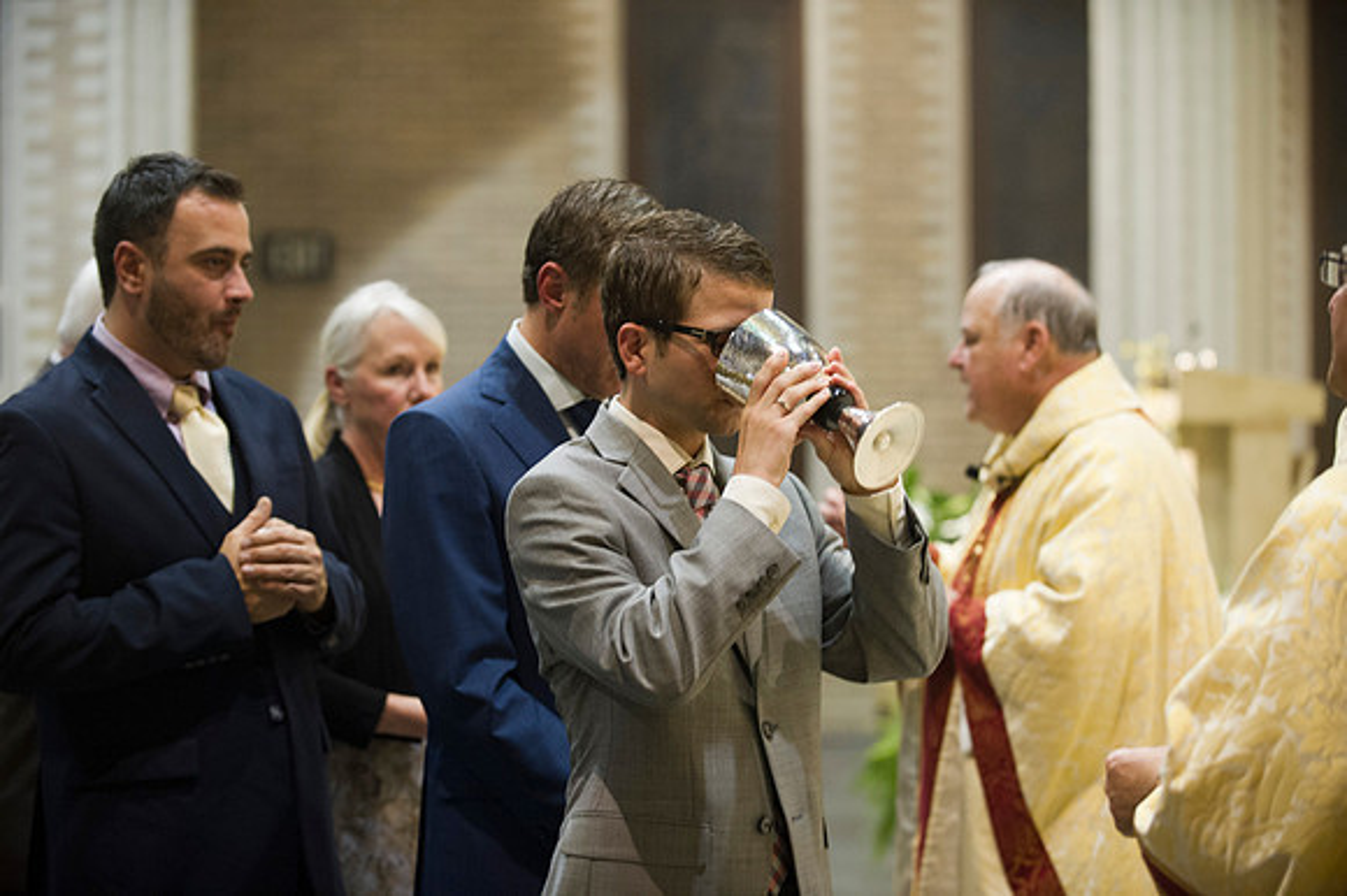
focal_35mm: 95
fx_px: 3552
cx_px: 674
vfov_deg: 14.4
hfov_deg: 21.5
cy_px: 448
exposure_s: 1/60
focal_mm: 95
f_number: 2.8
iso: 2000
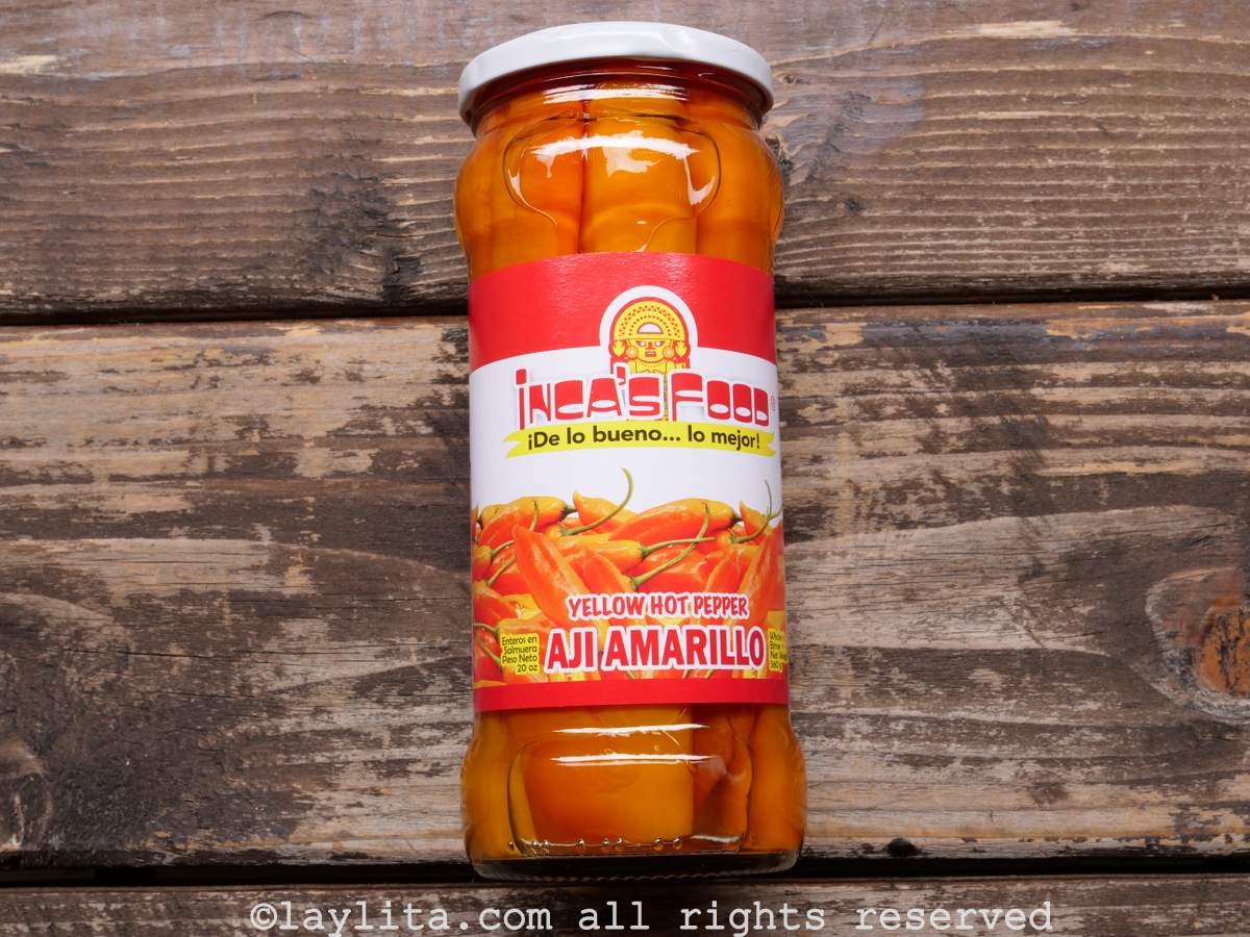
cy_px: 468
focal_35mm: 54
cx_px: 625
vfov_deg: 27.0
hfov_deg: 35.5
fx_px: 1950
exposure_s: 1/60
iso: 800
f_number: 10
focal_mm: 27
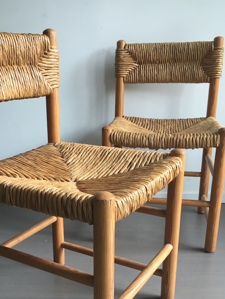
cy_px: 195
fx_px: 364
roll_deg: +0.1
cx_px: 77
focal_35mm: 42
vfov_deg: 44.2
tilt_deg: -20.5
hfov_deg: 34.1
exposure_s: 1/33
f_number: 2.2
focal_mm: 4.15
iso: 25
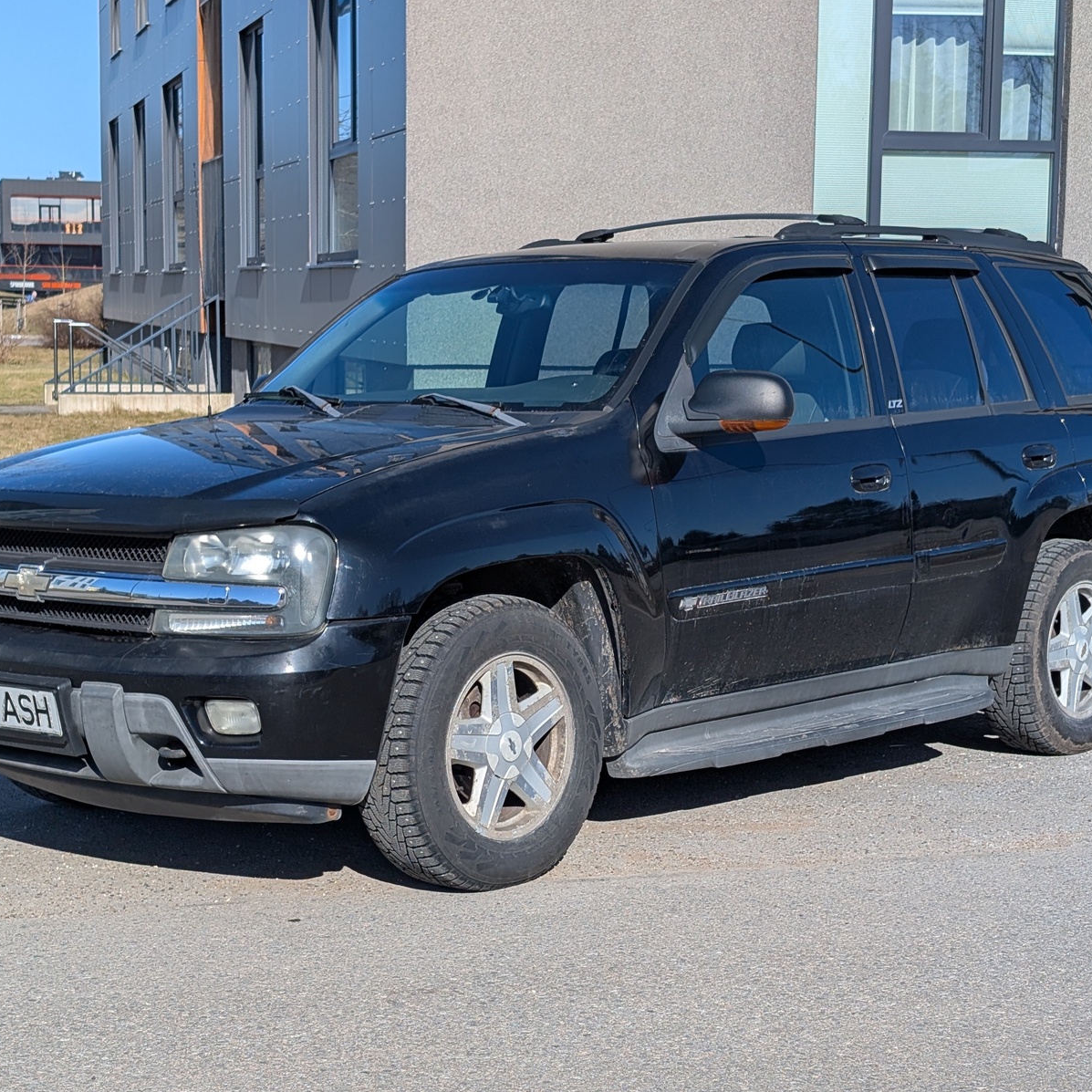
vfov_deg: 29.6
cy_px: 548
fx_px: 2070
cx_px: 534
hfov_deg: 29.6
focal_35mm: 58
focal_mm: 6.9
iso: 22
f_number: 1.68
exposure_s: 1/1439
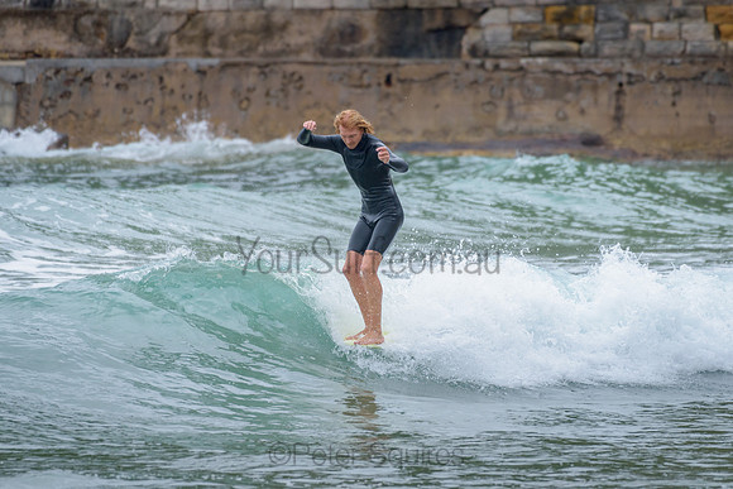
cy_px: 198
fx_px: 11989
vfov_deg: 2.3
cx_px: 384
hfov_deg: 3.5
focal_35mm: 589
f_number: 5.6
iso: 500
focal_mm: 480
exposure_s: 1/800
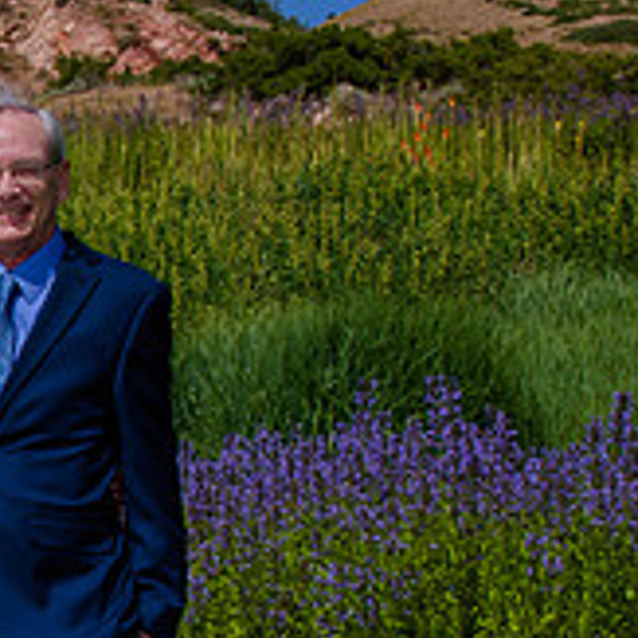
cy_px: 500
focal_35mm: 121
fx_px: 2523
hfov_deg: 13.5
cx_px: -328
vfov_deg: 14.3
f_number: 16
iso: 200
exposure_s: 1/200
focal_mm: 34
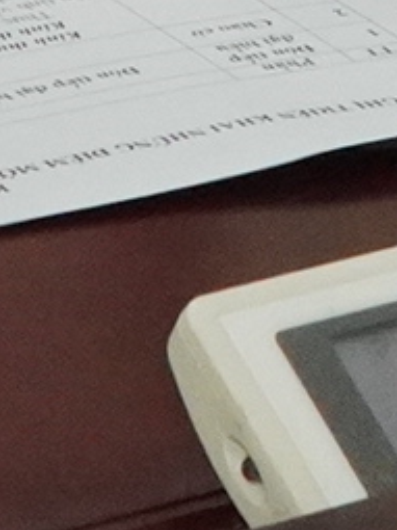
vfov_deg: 3.6
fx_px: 8060
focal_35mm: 527
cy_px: -1532
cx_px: 1526
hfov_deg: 2.7
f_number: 9
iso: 3200
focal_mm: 31
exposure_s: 1/125
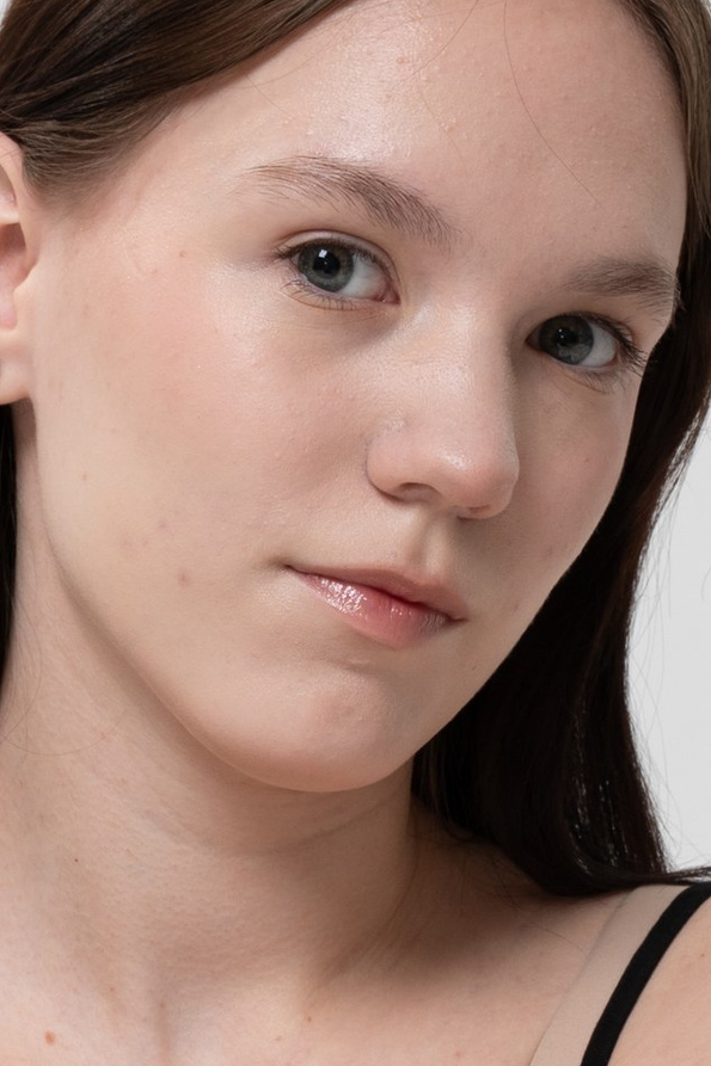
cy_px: 1448
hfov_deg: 6.4
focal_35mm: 215
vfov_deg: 9.4
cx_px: 329
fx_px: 6371
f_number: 9
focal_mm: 50
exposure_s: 1/160
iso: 100
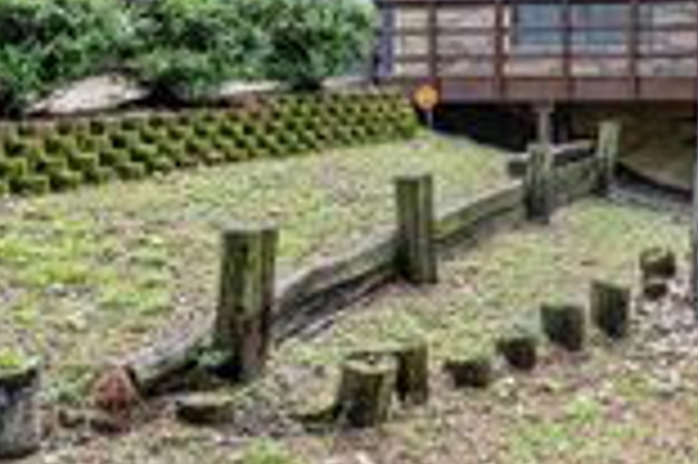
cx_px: 739
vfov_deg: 23.1
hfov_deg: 31.3
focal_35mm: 58
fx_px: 1123
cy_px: 106
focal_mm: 18
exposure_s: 1/100
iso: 800
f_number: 8
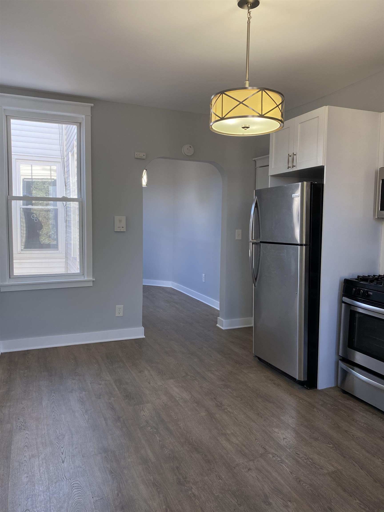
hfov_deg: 53.1
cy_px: 256
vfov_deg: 67.3
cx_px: 192
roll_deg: -1.1
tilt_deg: -3.8
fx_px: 385
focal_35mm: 26
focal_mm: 4.25
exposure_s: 1/190
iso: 32
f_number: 1.8
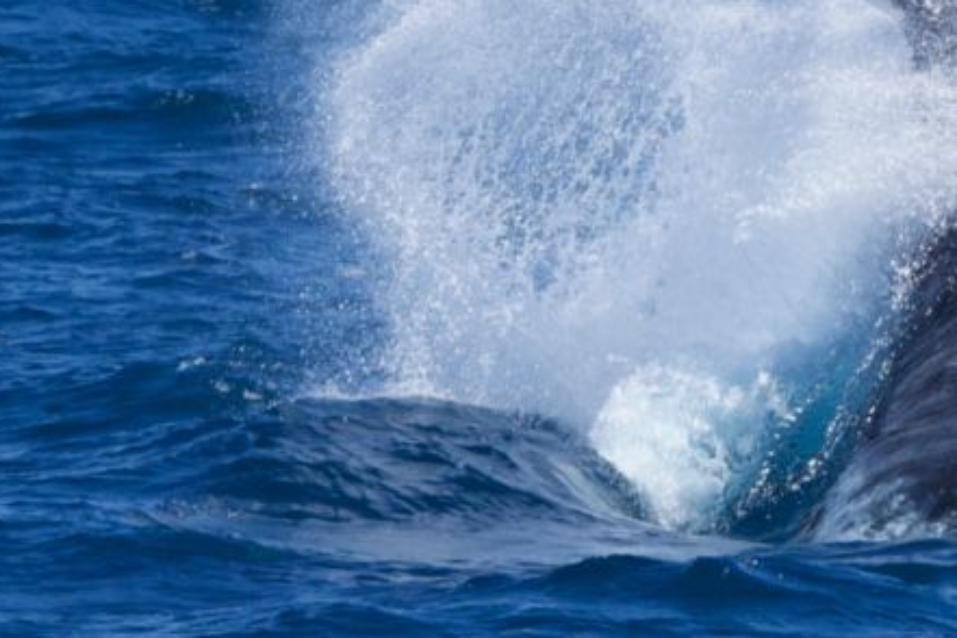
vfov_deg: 2.3
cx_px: 835
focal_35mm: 602
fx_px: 16002
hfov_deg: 3.4
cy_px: 162
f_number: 8
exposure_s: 1/3200
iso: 1600
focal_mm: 332
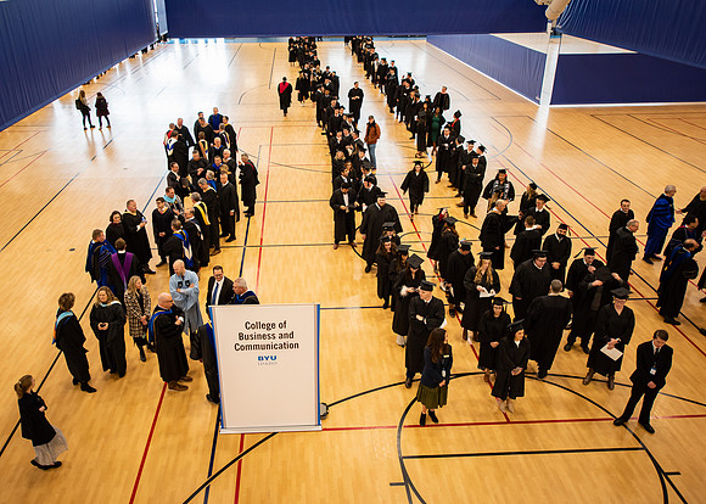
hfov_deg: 61.6
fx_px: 589
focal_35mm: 29
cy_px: 232
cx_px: 310
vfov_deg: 46.2
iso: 800
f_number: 2.8
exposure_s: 1/200
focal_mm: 24
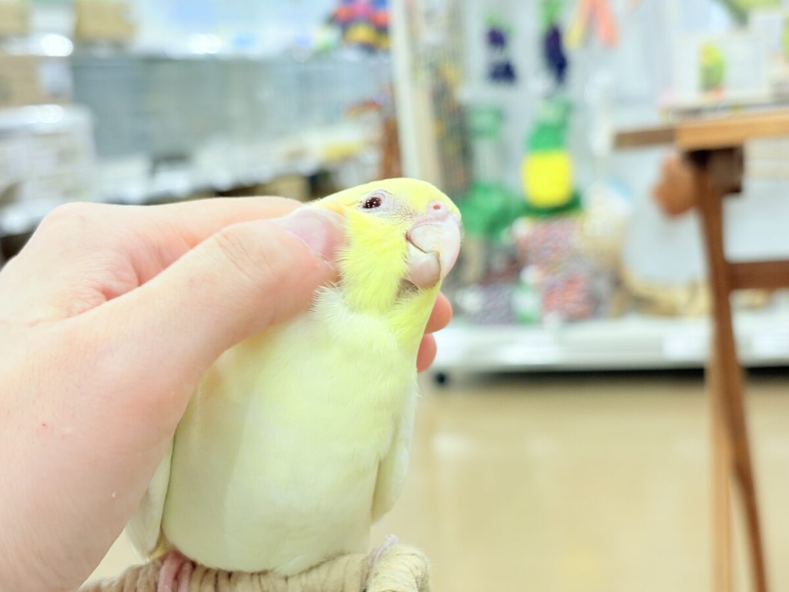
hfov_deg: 36.8
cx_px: 394
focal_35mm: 52
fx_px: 1185
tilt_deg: -7.5
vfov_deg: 28.0
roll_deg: +7.3
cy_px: 296
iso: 50
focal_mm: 5.96
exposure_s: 1/50
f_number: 1.6
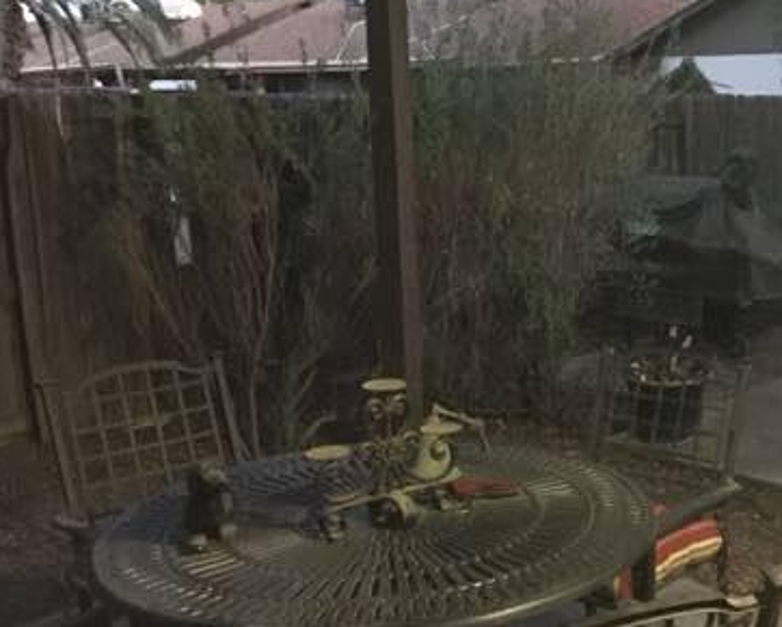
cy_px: 322
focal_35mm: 50
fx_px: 1158
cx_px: 614
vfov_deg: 30.3
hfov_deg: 36.2
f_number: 2.2
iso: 400
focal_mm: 4.15
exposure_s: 1/4
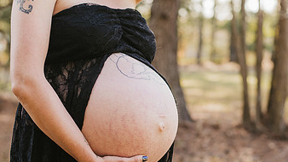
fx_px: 687
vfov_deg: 13.4
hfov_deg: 23.6
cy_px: 112
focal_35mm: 90
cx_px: 174
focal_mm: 50
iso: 100
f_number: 2.8
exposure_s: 1/200
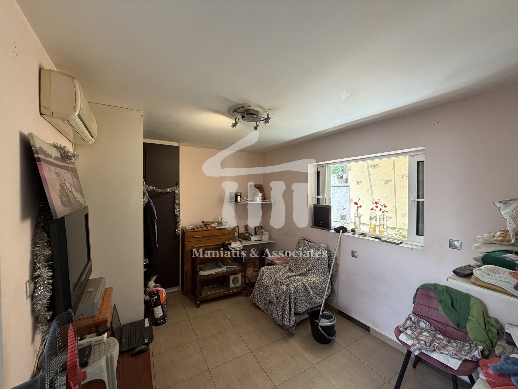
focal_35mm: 14
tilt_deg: -0.9
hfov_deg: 102.1
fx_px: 209
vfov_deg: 85.7
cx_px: 259
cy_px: 194
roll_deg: +0.0
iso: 320
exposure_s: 1/121
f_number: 2.2
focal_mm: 2.22
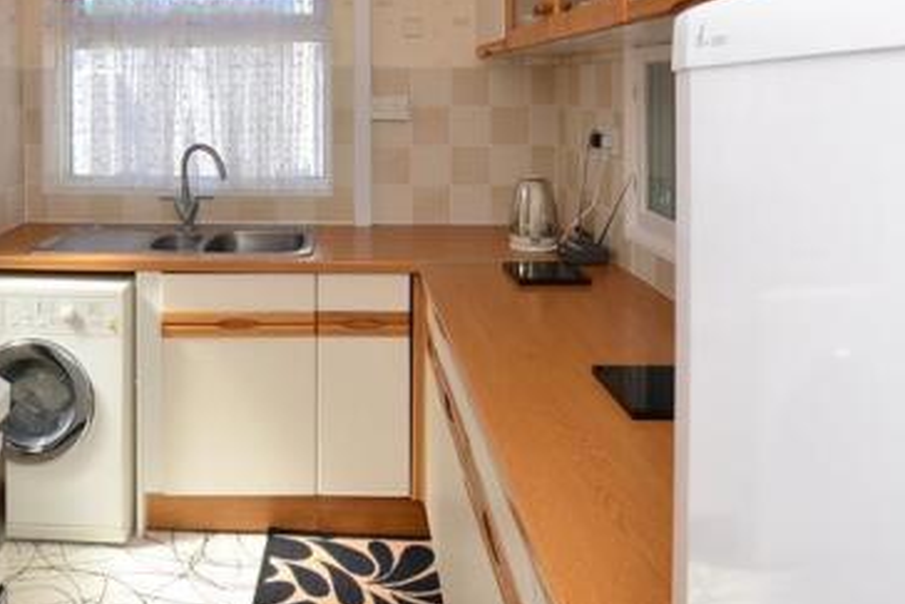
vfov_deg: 44.7
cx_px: 313
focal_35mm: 27
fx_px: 679
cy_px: 91
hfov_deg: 65.8
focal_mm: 10
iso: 200
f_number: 6.3
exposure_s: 1/160
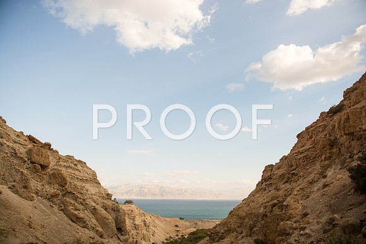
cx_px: 183
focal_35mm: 24
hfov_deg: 73.7
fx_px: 244
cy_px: 122
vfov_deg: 53.2
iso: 200
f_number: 2.8
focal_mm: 24
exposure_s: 1/2000
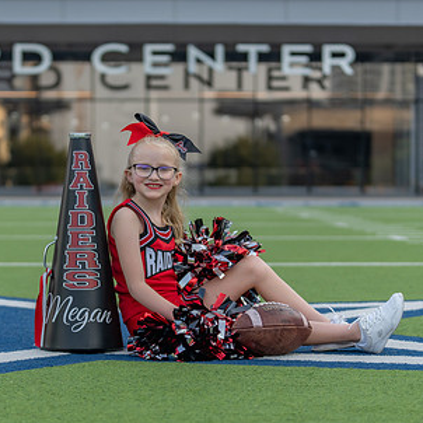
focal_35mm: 126
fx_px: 1742
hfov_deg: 13.8
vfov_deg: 13.8
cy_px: 229
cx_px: 158
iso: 100
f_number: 2.8
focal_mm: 70
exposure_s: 1/320
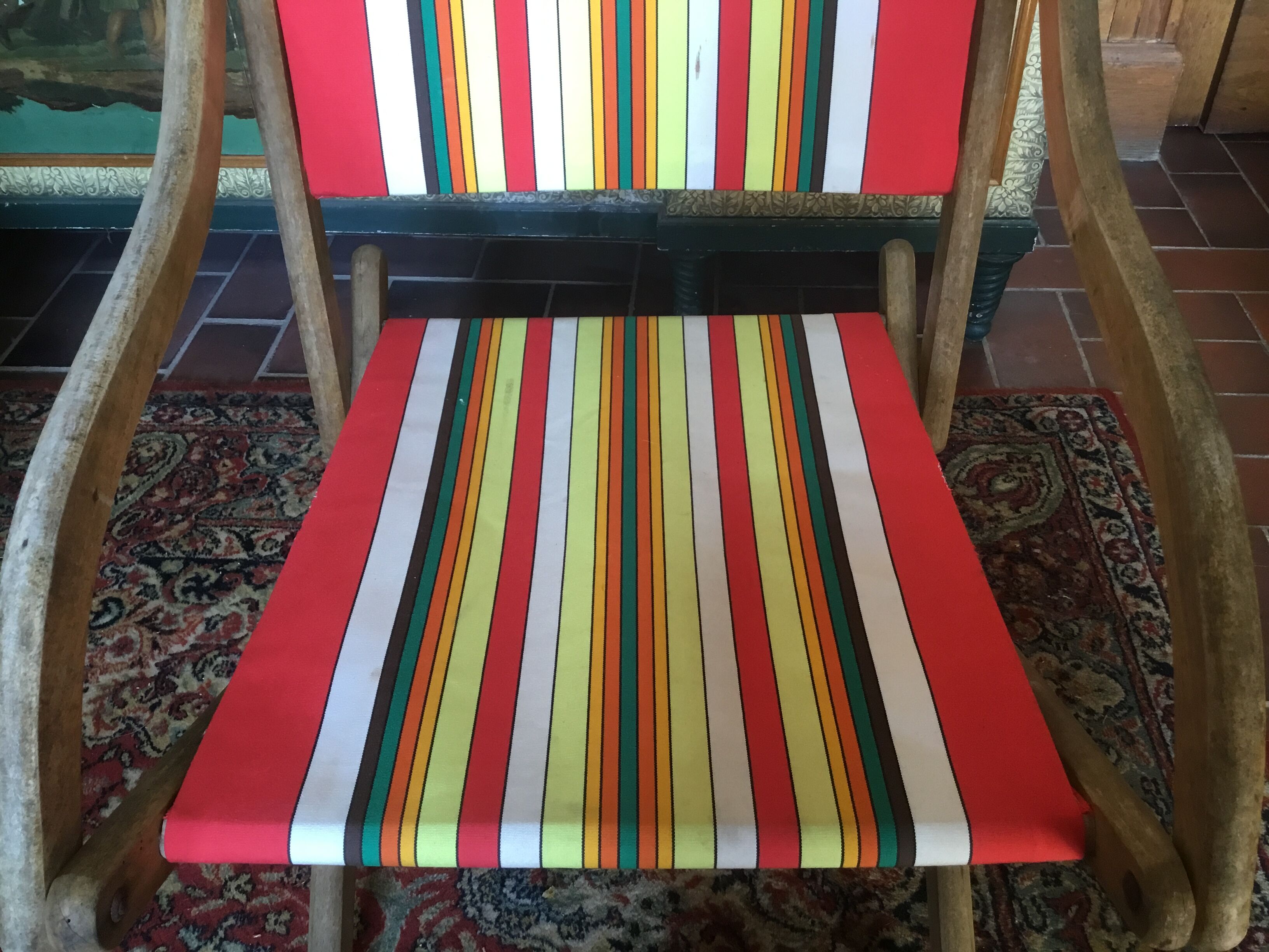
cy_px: 476
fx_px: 1136
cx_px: 634
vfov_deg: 45.4
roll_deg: +1.2
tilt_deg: -40.7
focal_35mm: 31
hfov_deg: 58.4
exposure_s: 1/33
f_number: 2.4
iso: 100
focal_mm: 3.3
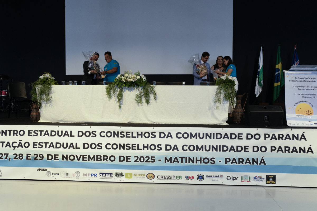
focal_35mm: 35
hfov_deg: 54.4
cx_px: 158
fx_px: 308
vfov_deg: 37.9
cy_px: 106
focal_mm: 35
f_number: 4
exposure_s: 1/100
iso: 2500
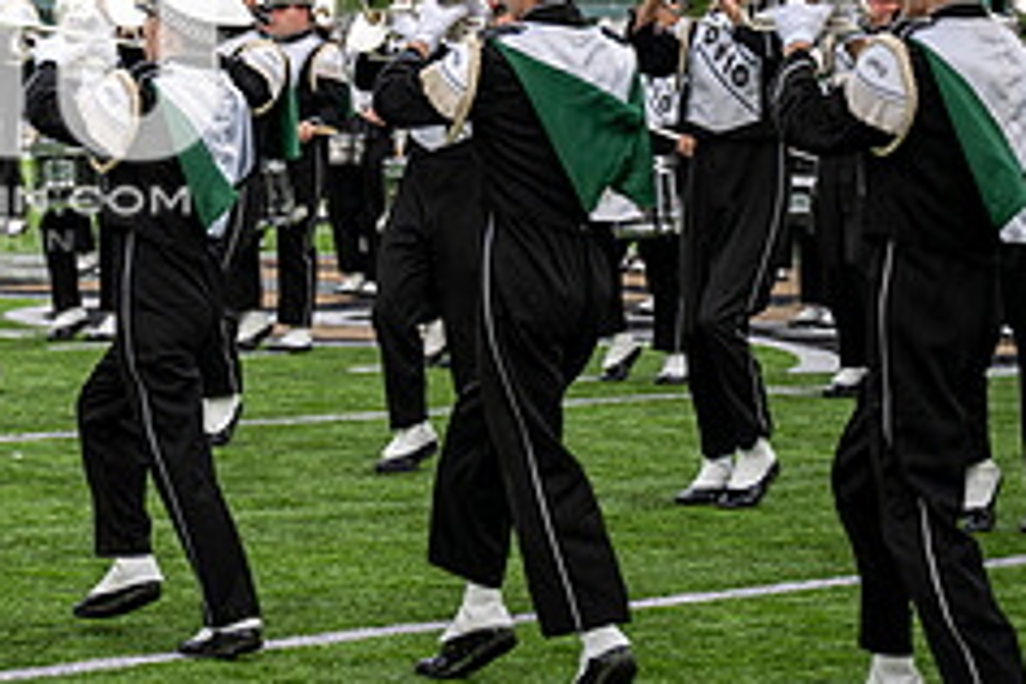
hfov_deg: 11.8
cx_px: -108
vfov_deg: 8.0
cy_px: 45
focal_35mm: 171
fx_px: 4873
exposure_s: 1/500
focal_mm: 70
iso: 125
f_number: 2.8
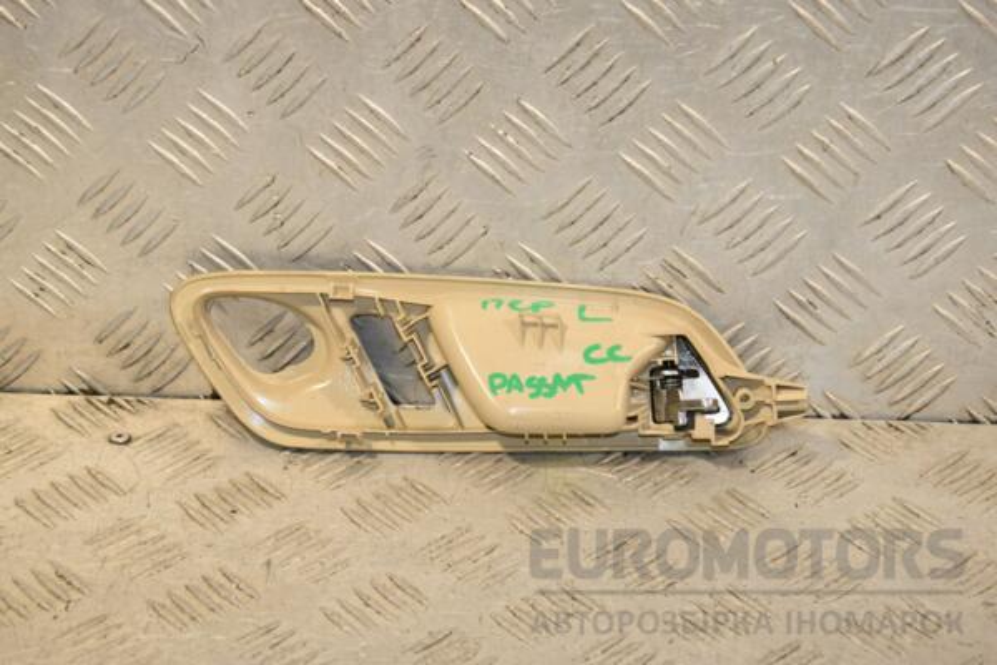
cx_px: 498
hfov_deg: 19.5
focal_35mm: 105
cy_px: 332
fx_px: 2908
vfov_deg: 13.0
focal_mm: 70
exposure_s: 1/200
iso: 800
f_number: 8
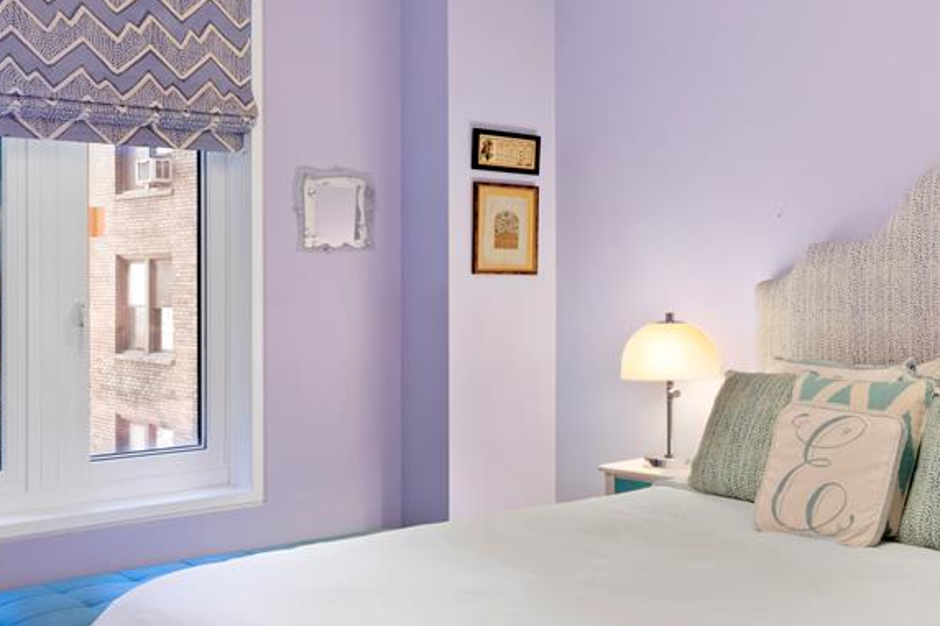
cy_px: 307
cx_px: 715
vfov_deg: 28.6
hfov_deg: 40.6
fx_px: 1227
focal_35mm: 47
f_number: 8
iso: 400
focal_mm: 14
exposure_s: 1/4
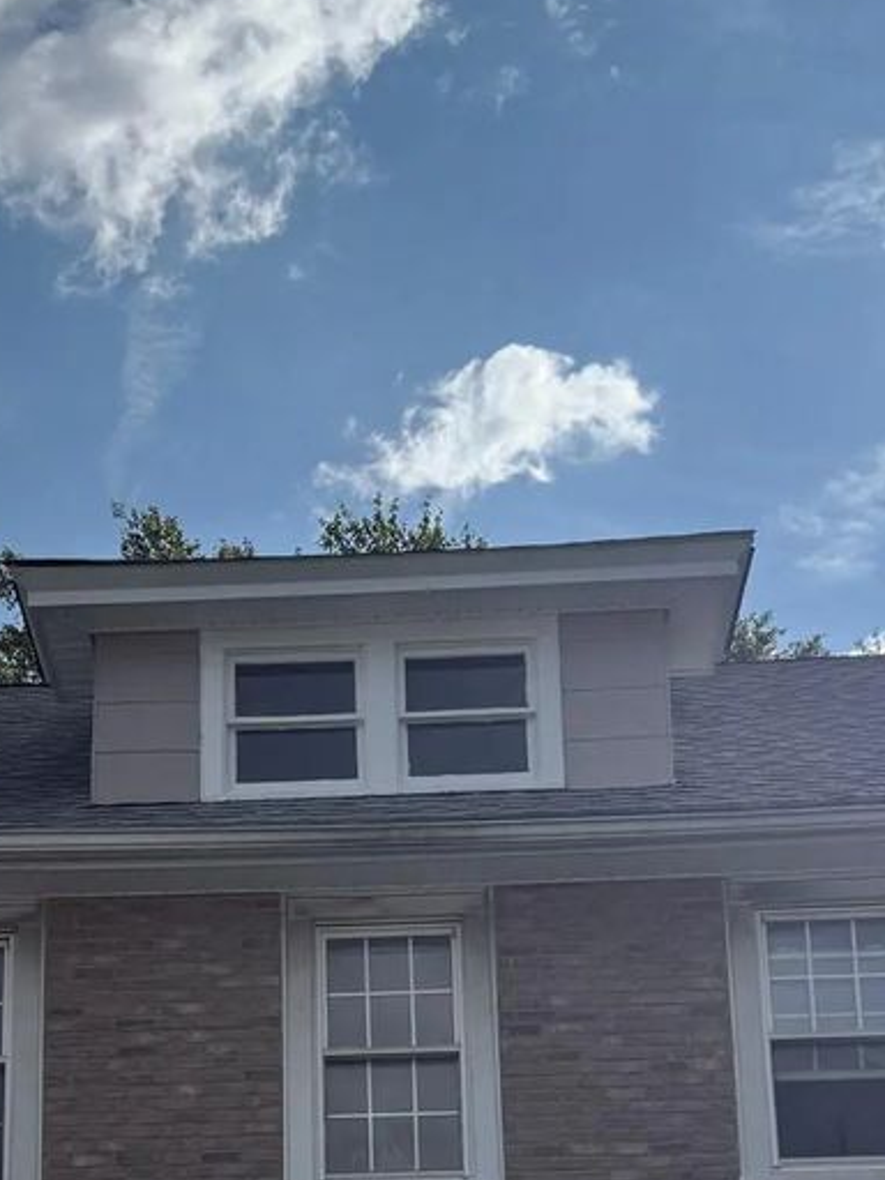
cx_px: 371
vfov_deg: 28.3
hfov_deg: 22.9
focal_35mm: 64
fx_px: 2182
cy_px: 1204
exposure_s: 1/14286
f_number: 1.78
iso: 100
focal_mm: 6.76
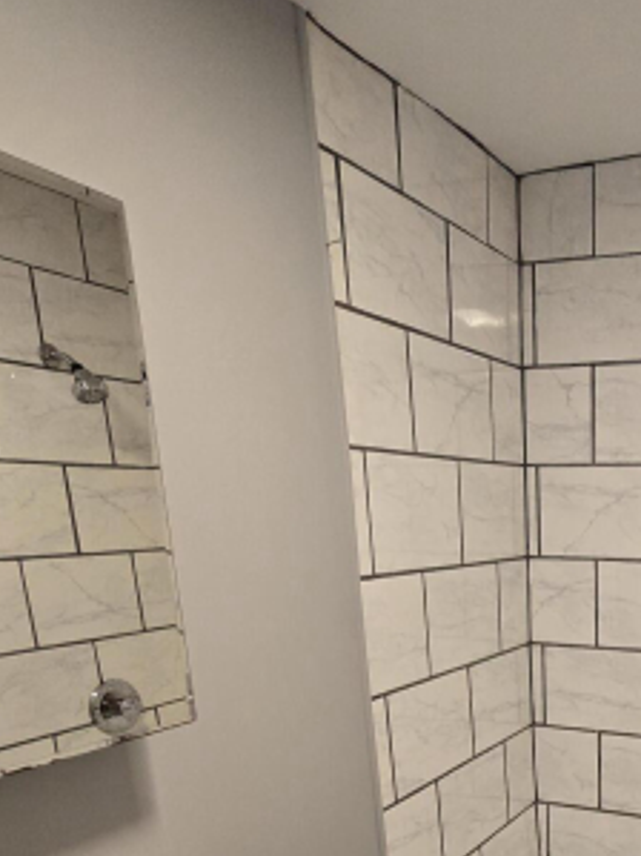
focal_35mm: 29
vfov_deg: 55.7
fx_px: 717
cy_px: 726
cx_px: 638
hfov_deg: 41.9
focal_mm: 2.2
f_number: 2.2
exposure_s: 1/60
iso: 320
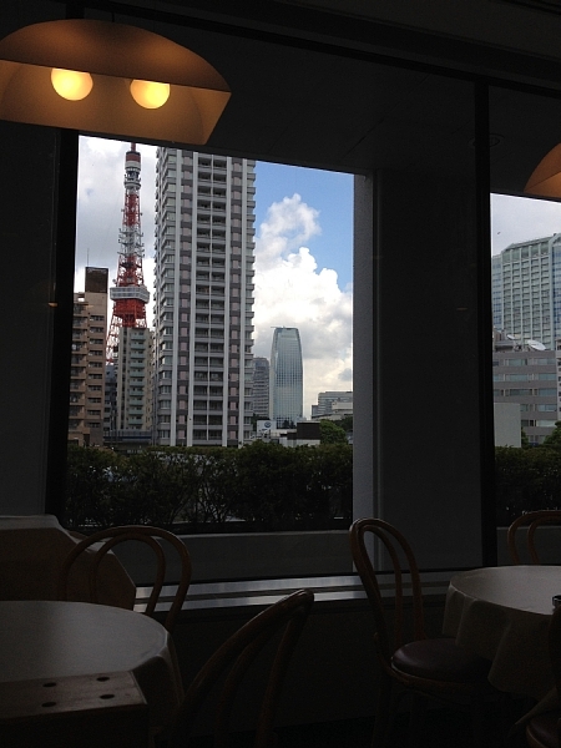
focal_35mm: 35
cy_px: 374
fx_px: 756
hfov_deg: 40.7
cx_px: 280
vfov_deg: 52.6
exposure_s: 1/1416
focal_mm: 4.28
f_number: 2.4
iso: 64
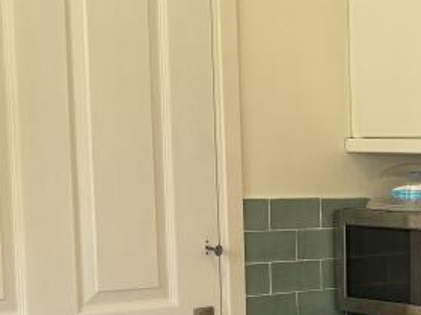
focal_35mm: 88
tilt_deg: -6.6
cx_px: 549
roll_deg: -1.3
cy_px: 329
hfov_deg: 20.3
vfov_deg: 16.4
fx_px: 1070
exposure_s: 1/121
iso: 200
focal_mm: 6.76
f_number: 1.78
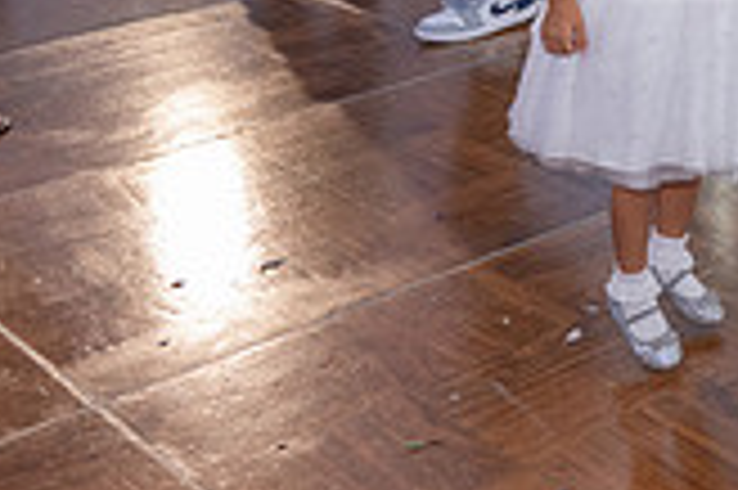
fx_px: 1741
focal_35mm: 85
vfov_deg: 15.4
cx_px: 1017
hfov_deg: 21.2
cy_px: -106
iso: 1600
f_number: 3.5
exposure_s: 1/160
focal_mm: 24
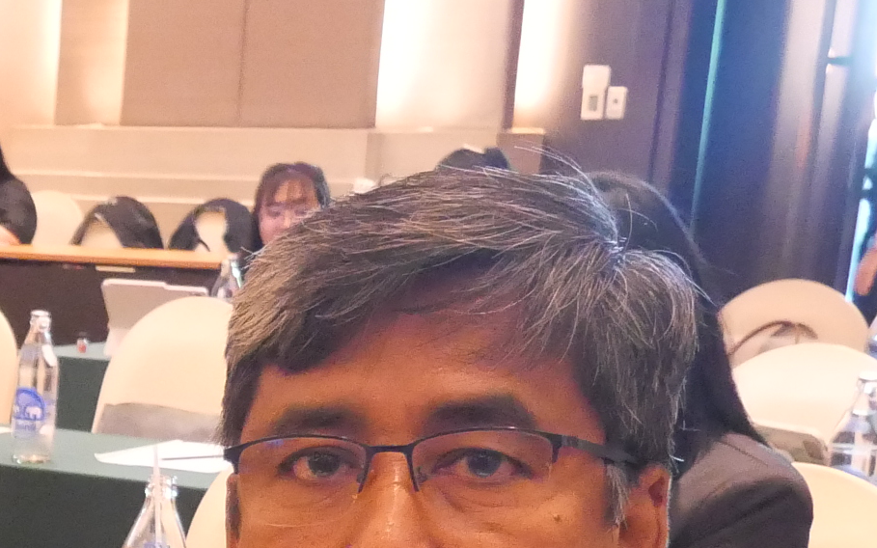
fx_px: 2390
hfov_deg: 18.1
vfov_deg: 12.1
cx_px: -515
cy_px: 968
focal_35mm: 100
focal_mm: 12
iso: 3200
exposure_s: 1/60
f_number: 3.5
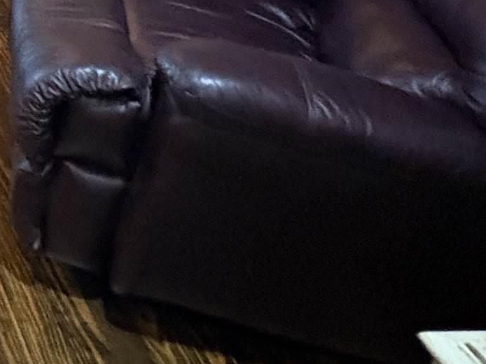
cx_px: -319
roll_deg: -1.4
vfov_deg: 20.5
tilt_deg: -17.8
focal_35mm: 62
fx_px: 870
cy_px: -167
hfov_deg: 22.6
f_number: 2.2
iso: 800
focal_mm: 2.22
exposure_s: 1/47
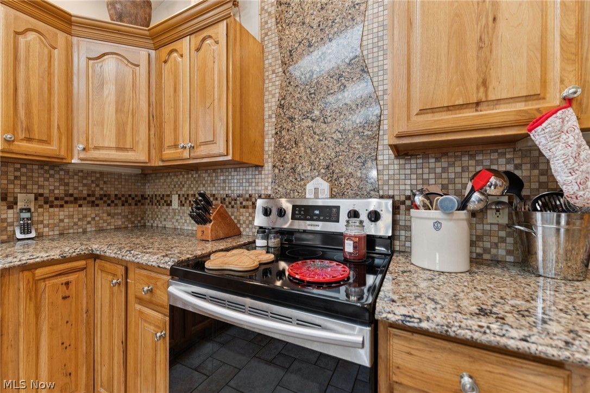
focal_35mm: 14
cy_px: 196
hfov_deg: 104.3
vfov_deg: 81.2
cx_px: 295
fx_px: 229
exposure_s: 1/10
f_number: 4
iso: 200
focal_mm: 14
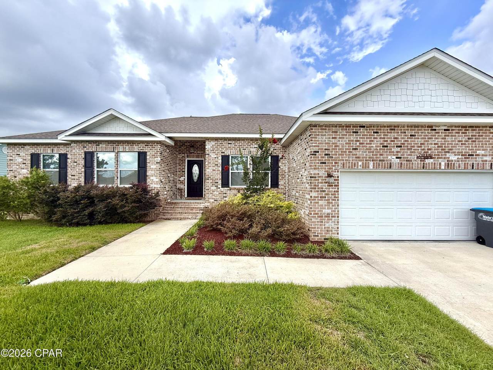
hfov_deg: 102.1
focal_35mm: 14
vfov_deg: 85.7
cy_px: 185
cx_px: 246
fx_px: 199
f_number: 2.2
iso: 50
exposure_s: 1/498
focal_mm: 2.22
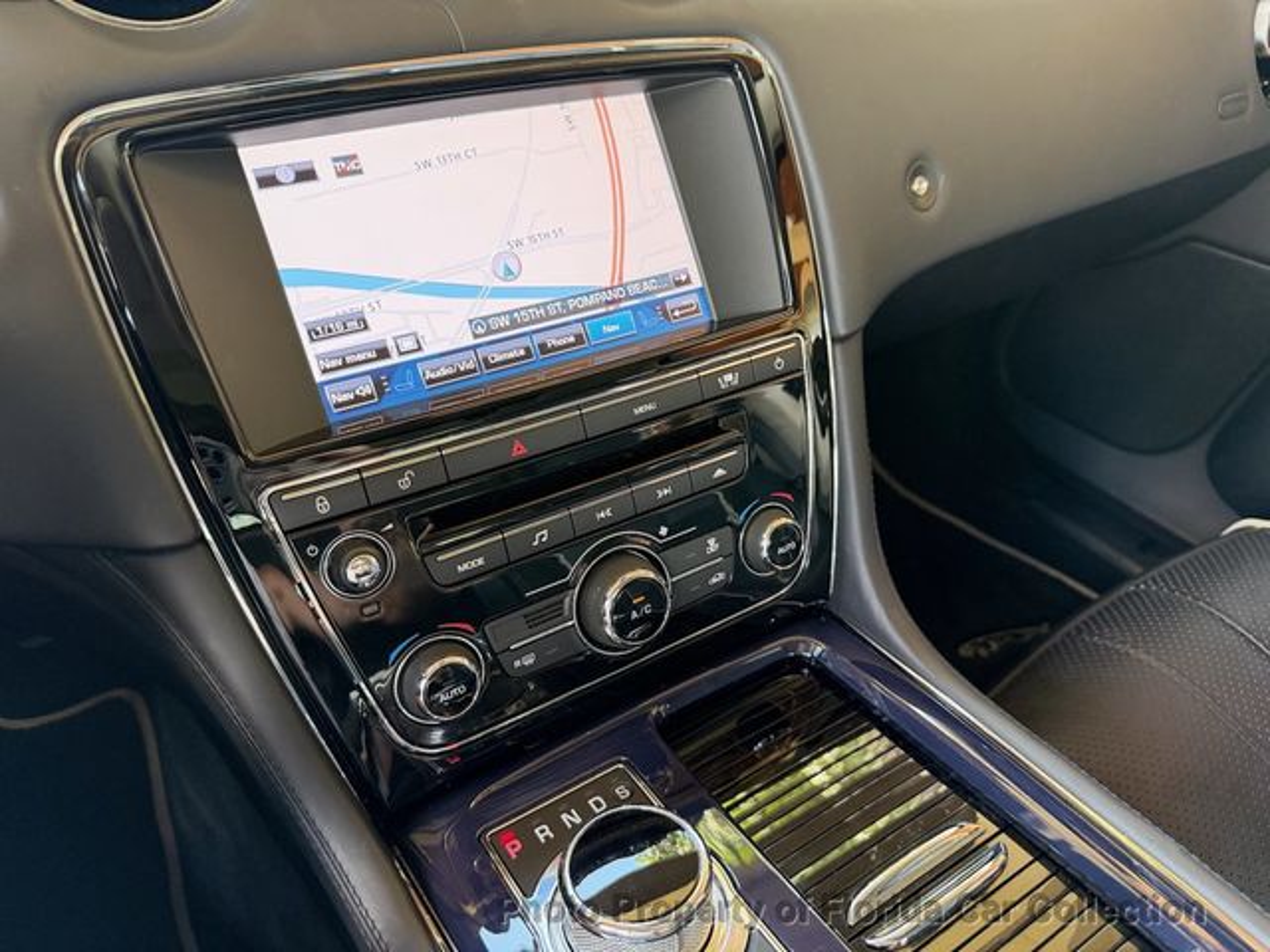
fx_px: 881
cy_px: 476
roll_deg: -4.5
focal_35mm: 24
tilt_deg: -36.5
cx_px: 635
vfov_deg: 56.8
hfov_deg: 71.6
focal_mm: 6.76
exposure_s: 1/62
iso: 200
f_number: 1.78
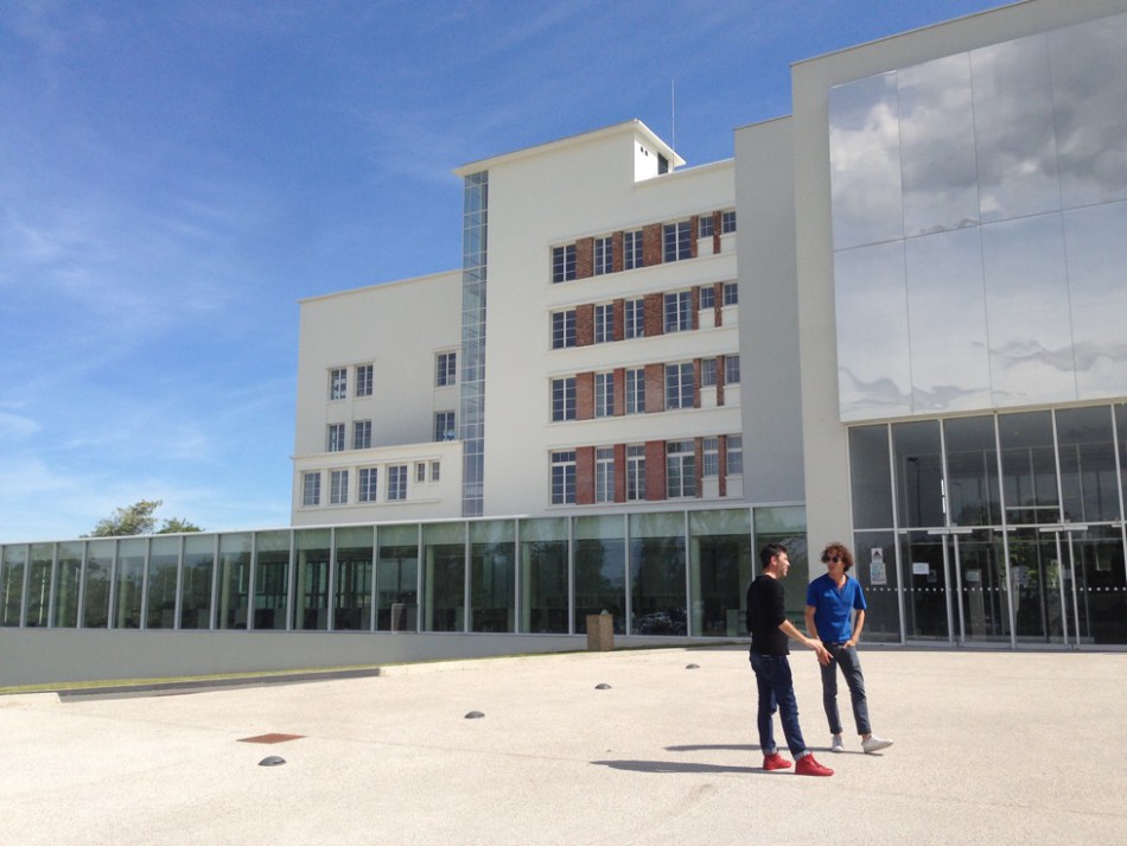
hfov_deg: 55.3
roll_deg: -0.7
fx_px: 1075
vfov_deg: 43.0
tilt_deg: +11.6
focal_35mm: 33
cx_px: 564
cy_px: 423
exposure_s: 1/1869
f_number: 2.4
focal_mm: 4.12
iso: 50
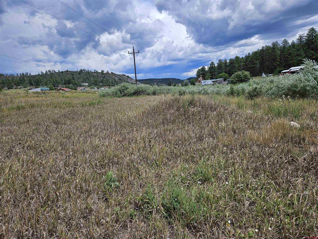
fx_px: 211
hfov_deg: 73.9
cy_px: 120
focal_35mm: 23
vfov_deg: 58.9
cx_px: 159
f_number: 1.8
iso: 25
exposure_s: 1/2134
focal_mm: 5.4
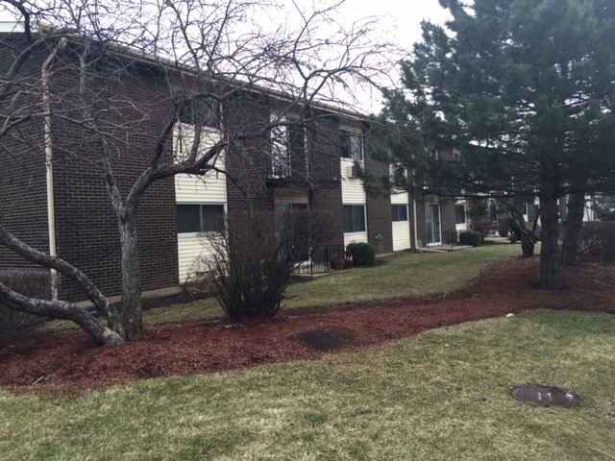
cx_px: 308
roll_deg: +2.4
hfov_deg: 61.7
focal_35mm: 29
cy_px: 230
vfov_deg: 48.2
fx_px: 515
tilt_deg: +2.6
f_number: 2.2
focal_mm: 4.15
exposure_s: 1/120
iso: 32
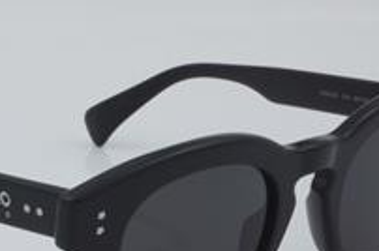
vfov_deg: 10.2
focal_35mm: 134
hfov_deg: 15.3
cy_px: 210
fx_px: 1408
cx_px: 101
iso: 100
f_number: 32
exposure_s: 1/3
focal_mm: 45
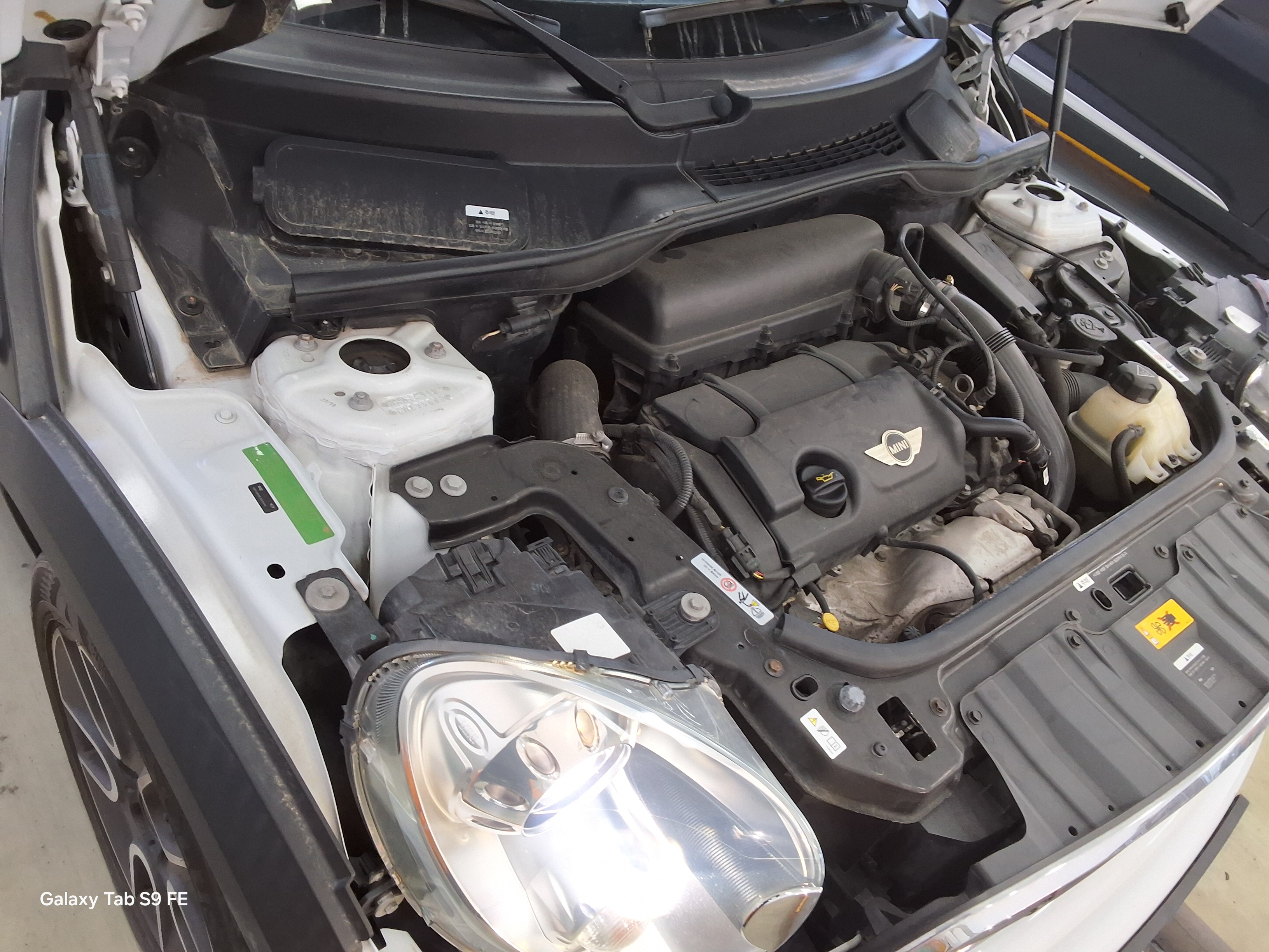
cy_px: 476
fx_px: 1026
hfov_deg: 63.4
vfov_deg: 49.7
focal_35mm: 28
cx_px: 634
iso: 40
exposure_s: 1/60
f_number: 1.9
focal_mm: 2.91
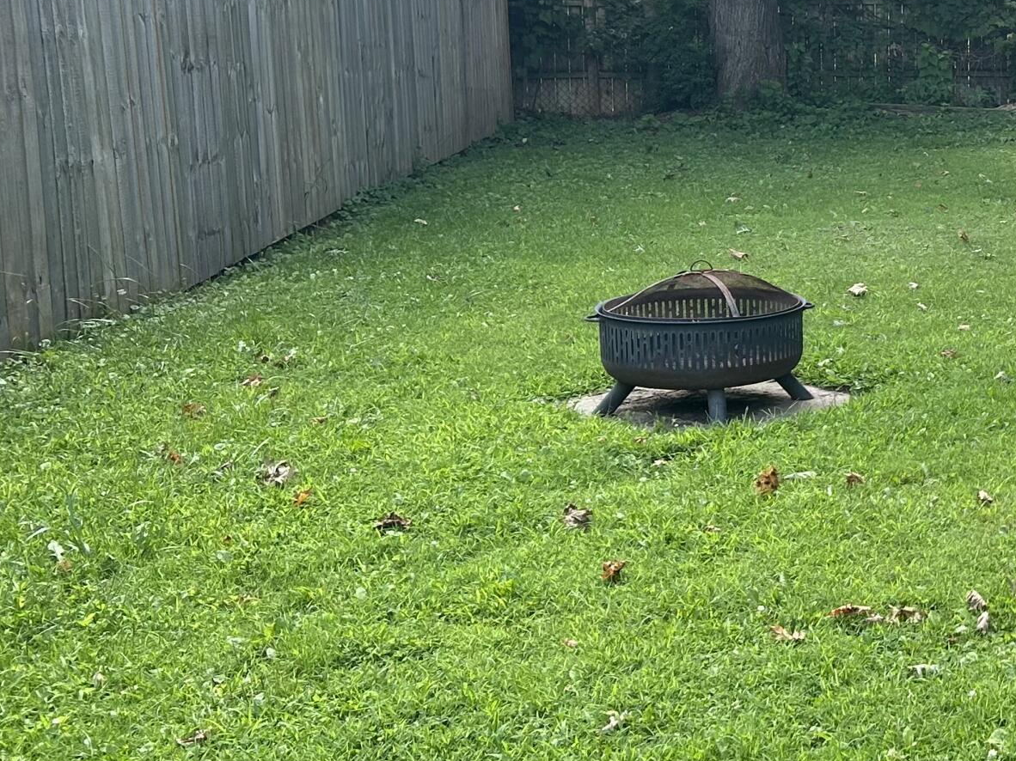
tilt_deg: -7.9
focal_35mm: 66
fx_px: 1937
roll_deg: +0.3
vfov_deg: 22.2
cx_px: 1193
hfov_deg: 26.4
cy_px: 266
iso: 50
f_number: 1.5
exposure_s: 1/803
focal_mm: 5.7
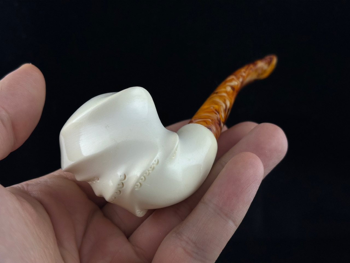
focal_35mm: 48
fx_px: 485
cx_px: 175
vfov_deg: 30.3
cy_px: 132
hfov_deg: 39.7
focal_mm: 6.86
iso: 64
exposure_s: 1/843
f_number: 1.78
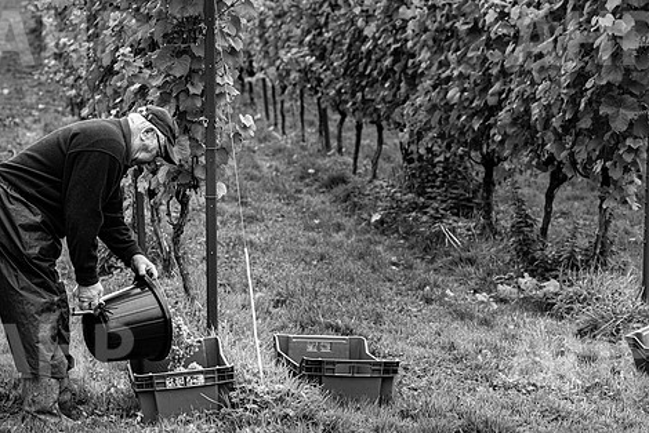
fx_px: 2038
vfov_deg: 12.1
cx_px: 199
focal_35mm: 113
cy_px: 241
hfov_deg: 18.0
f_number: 4
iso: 560
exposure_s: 1/500
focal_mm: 70
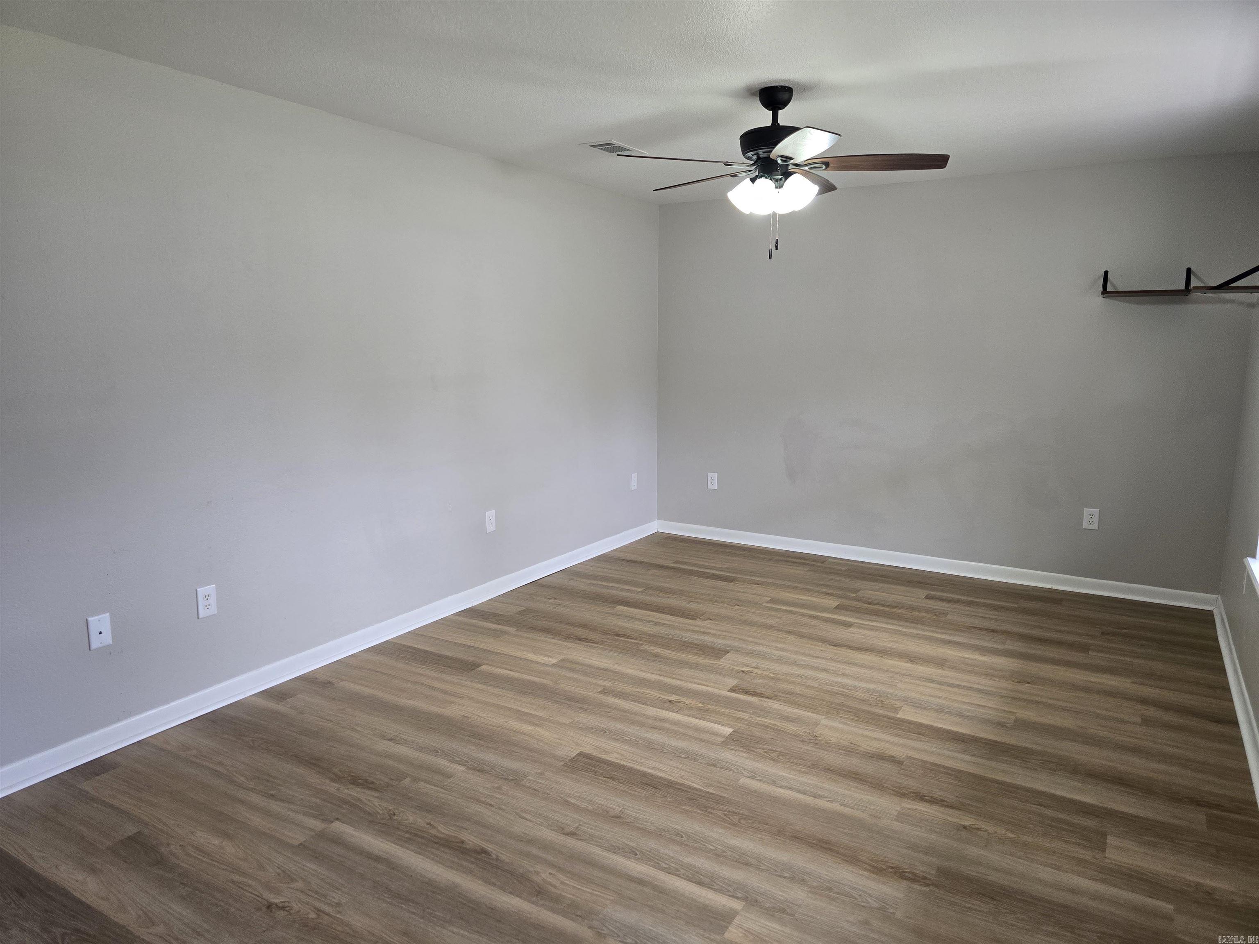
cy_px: 472
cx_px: 630
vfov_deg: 58.9
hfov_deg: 73.9
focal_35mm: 23
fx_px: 837
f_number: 1.7
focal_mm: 6.3
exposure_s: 1/120
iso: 200
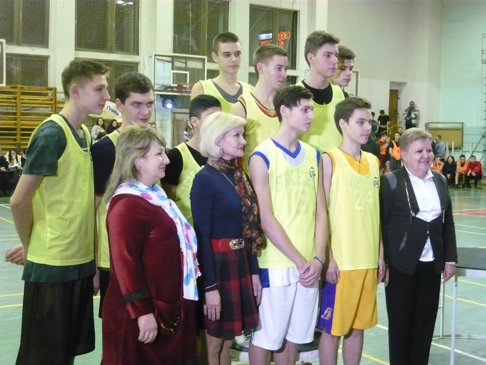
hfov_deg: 37.5
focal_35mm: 51
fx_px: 716
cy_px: 182
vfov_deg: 28.6
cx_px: 243
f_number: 3.2
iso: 800
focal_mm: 8.4
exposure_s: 1/20
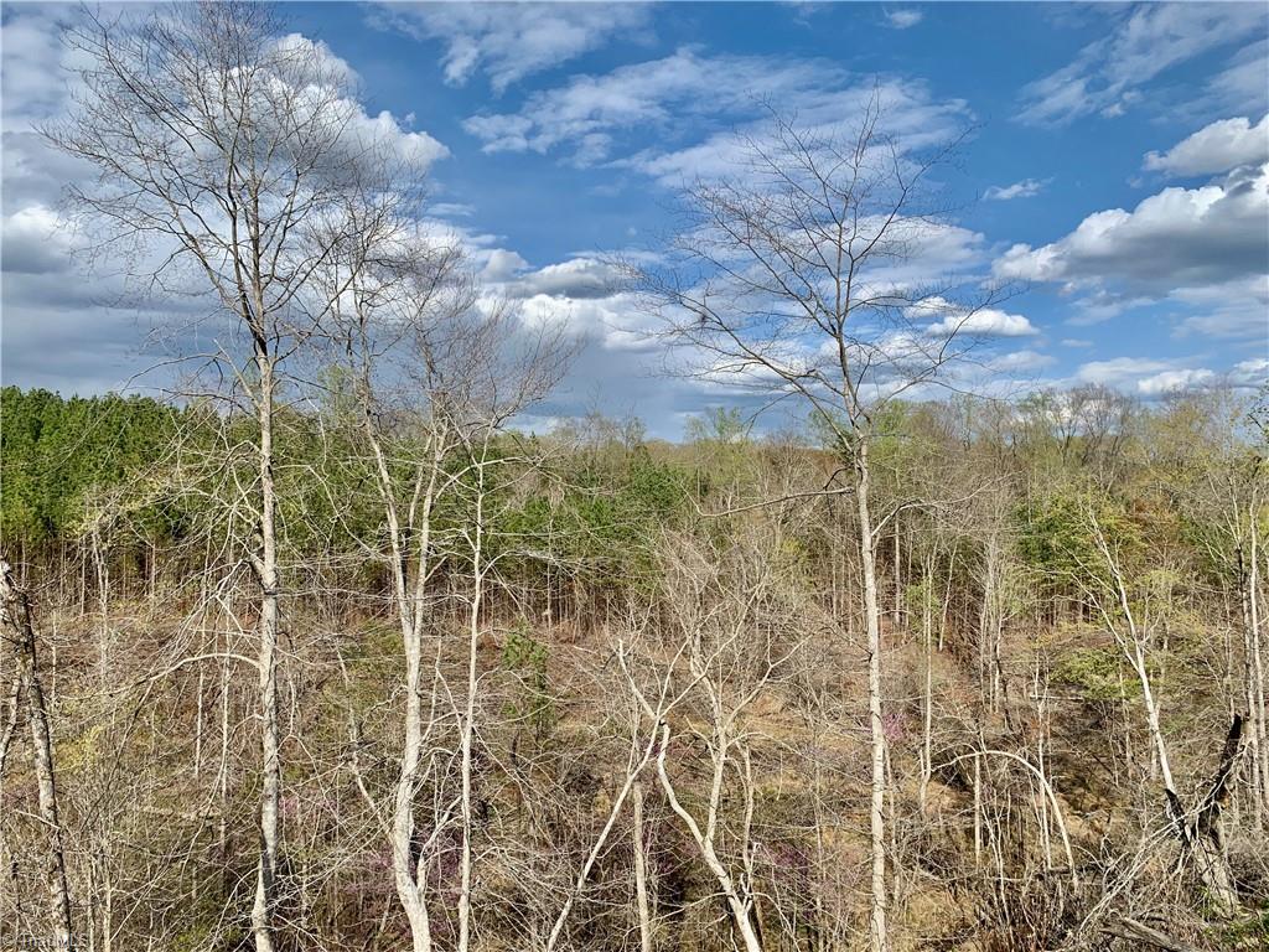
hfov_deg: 67.3
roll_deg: -0.1
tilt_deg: +1.2
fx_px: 953
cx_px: 634
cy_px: 476
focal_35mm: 26
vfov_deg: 53.1
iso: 25
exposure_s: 1/2994
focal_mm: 4.25
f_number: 1.8
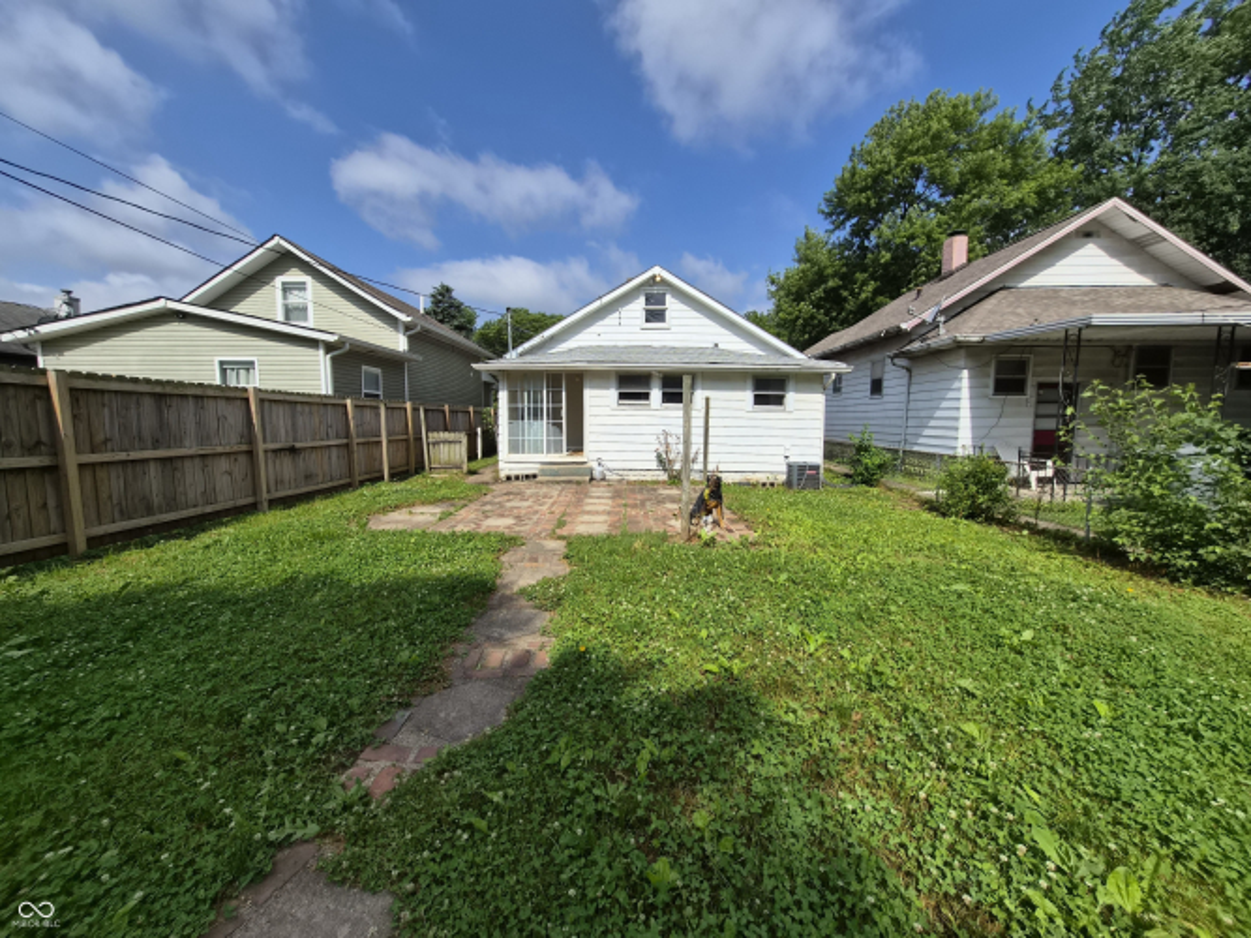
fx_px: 470
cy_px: 469
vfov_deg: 89.9
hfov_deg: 106.2
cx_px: 626
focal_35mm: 13
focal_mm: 1.7
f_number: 2.2
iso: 25
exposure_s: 1/1964
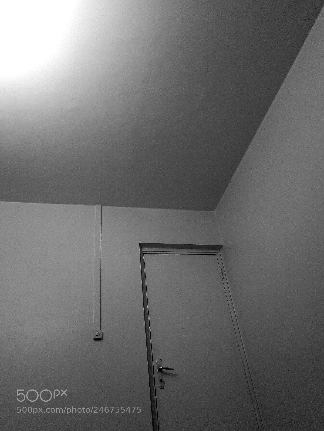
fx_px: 337
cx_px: 162
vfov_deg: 65.3
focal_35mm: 27
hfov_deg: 51.4
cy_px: 216
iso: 250
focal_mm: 3.95
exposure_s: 1/30
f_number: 2.2
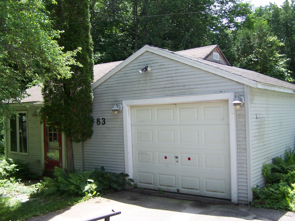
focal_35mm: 38
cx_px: 148
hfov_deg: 49.0
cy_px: 110
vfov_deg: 37.7
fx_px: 324
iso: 80
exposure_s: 1/350
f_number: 2.8
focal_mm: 6.3
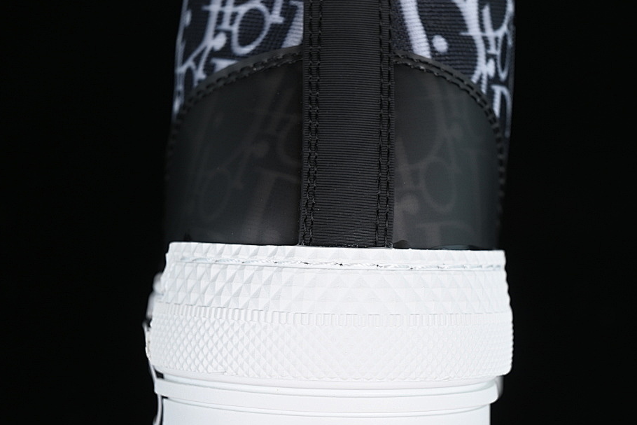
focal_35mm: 89
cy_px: 214
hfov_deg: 22.9
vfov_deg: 15.4
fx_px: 1575
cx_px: 317
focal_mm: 50
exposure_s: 1/50
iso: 160
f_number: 6.3
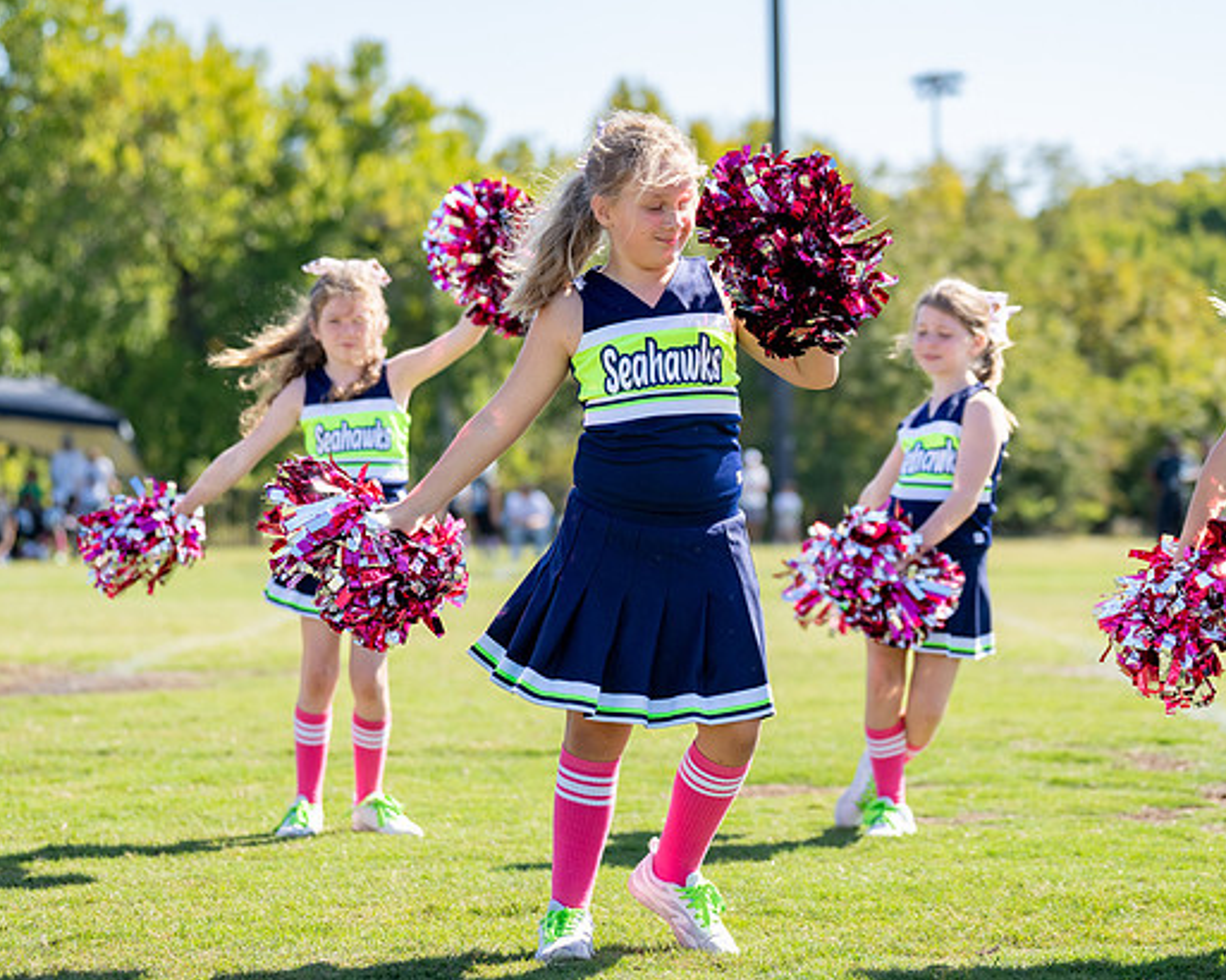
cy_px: 467
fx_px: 4135
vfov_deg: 13.5
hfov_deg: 16.9
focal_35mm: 114
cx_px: 535
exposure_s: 1/2000
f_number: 2.8
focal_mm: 80
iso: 200
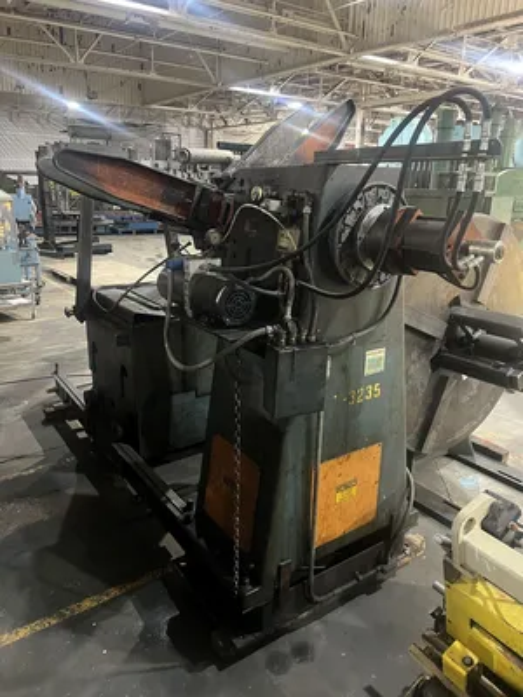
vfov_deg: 67.3
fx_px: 524
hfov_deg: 53.1
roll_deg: -1.4
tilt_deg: -15.5
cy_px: 348
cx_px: 262
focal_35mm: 26
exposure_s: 1/30
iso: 640
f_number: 1.5
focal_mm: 5.7
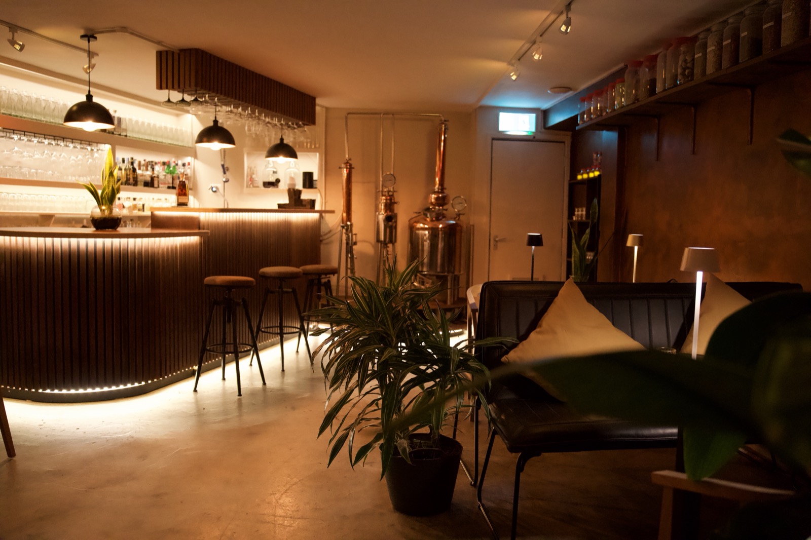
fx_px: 631
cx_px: 406
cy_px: 270
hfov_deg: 65.5
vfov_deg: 46.4
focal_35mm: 28
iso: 10000
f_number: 2.8
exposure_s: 1/160
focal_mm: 28
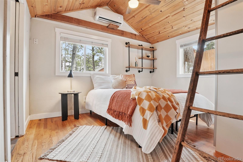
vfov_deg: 72.0
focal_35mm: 16
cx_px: 122
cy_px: 81
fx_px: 111
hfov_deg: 95.0
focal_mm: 11
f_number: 8
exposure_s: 1/30
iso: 500
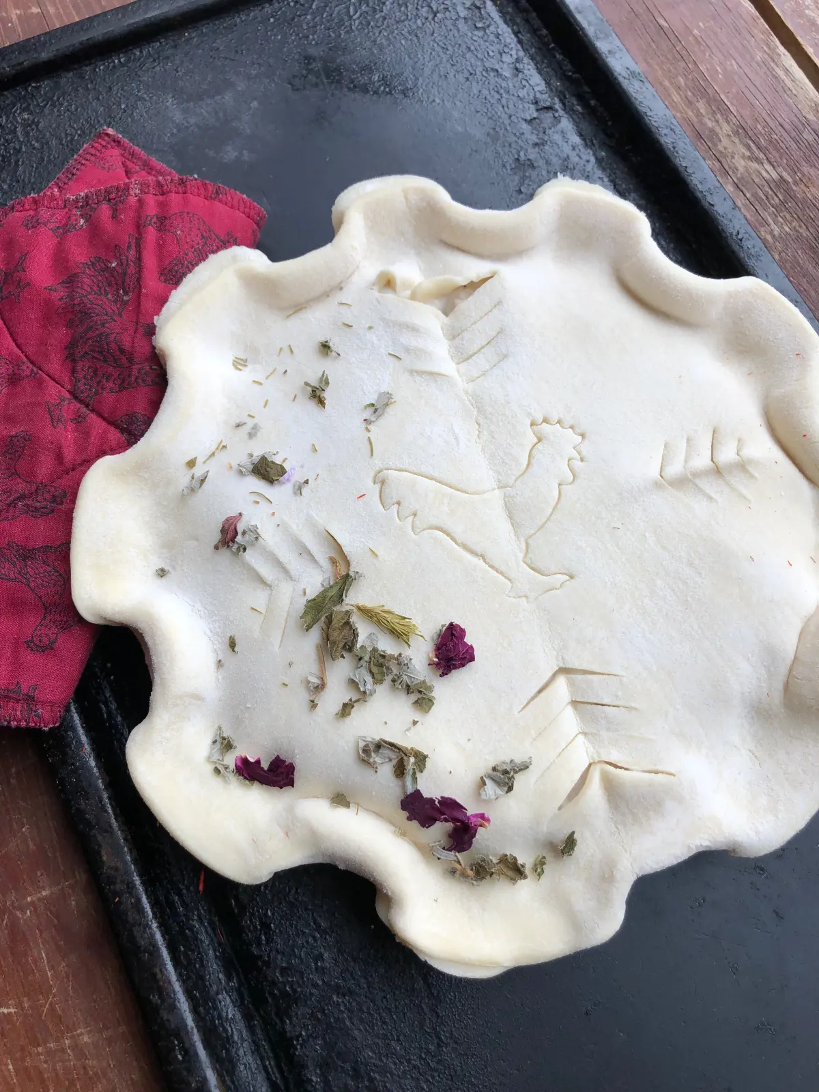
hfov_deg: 49.7
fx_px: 883
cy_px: 546
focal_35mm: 28
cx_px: 410
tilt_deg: -72.2
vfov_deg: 63.4
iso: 20
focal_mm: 3.99
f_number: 1.8
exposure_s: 1/239
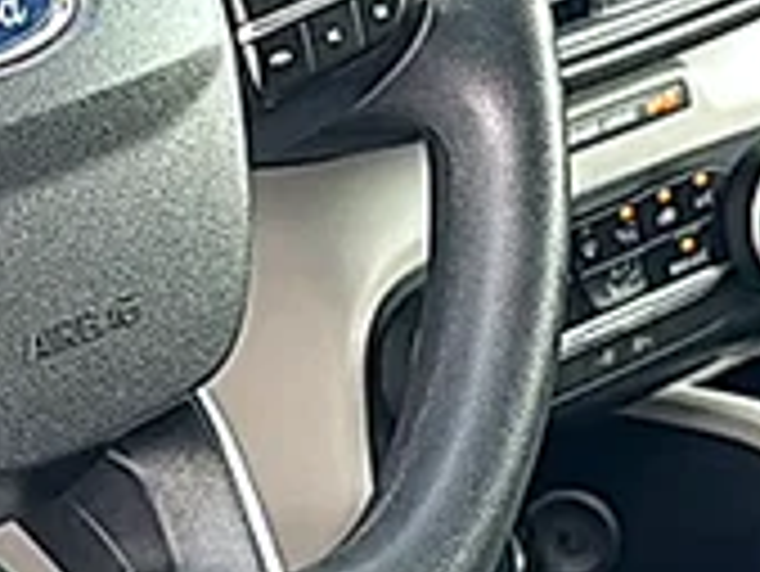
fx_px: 3647
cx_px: 130
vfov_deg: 9.0
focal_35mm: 166
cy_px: 250
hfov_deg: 11.8
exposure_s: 1/175
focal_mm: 6.86
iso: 64
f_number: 1.78
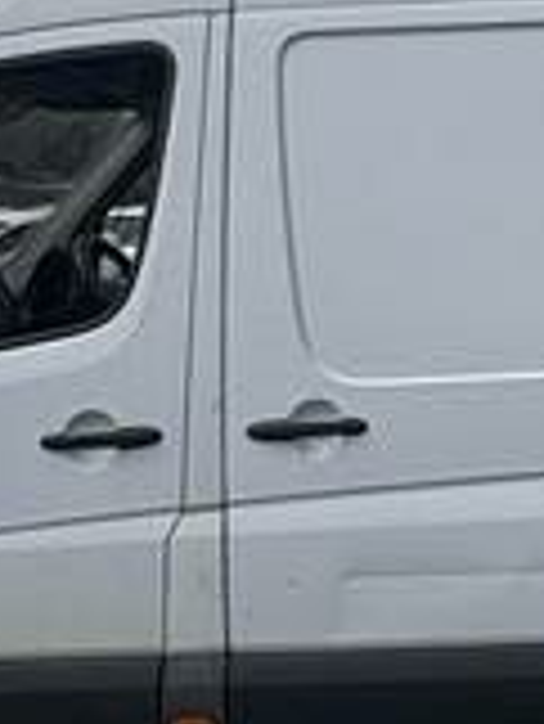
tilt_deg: +6.7
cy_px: 126
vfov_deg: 24.5
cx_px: 755
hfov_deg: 17.5
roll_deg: +3.0
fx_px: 1632
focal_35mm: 78
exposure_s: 1/3717
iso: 40
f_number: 2.2
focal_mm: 2.22
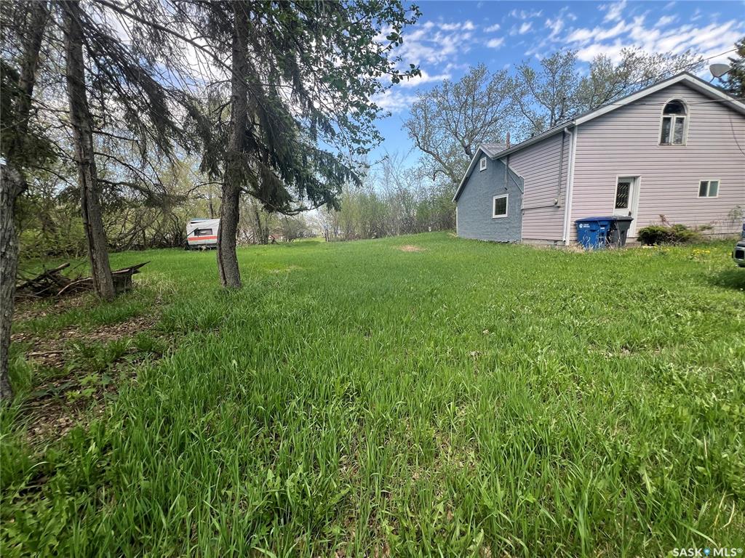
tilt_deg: -8.7
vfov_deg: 89.9
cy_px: 279
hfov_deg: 106.2
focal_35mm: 13
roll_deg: +1.8
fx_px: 280
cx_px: 372
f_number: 1.8
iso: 32
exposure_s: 1/282
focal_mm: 1.57
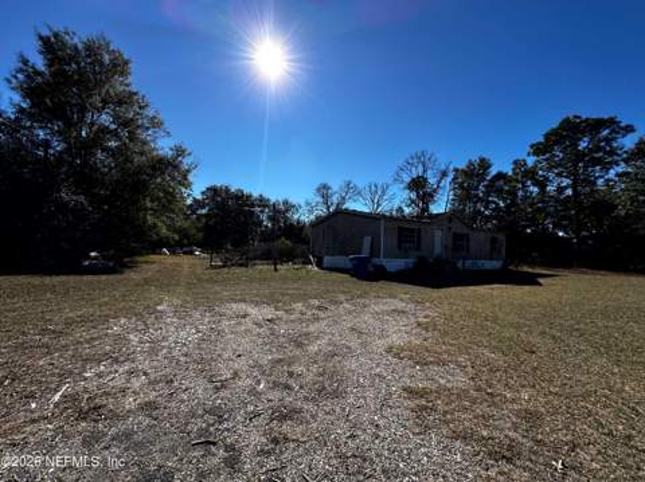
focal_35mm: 14
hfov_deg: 102.1
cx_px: 322
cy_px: 241
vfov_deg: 85.6
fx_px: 261
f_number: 2.2
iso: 50
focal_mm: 2.22
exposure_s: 1/2618
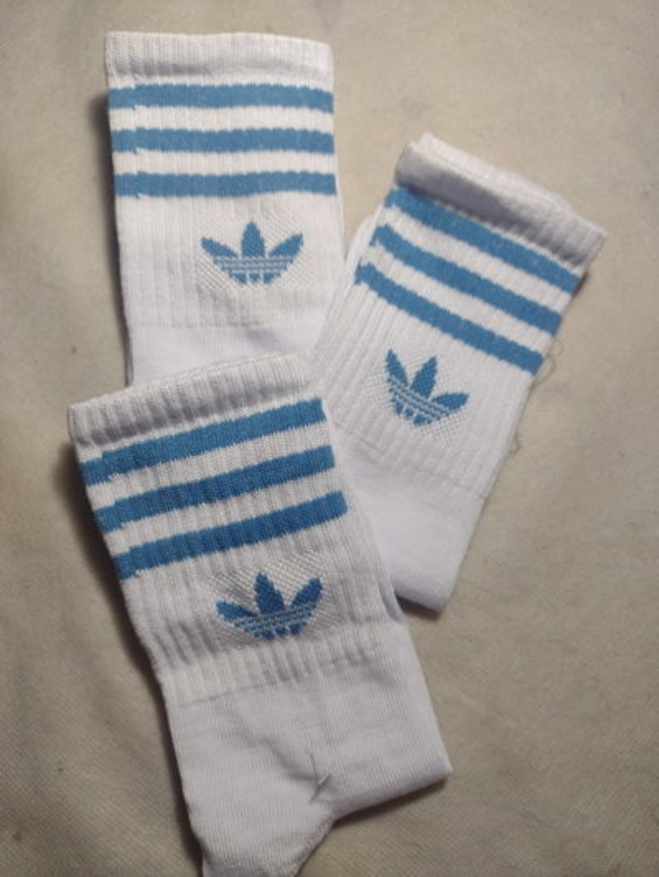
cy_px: 438
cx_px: 330
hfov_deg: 51.4
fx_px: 685
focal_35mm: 27
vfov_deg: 65.3
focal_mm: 4.71
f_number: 1.7
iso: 178
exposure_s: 1/50
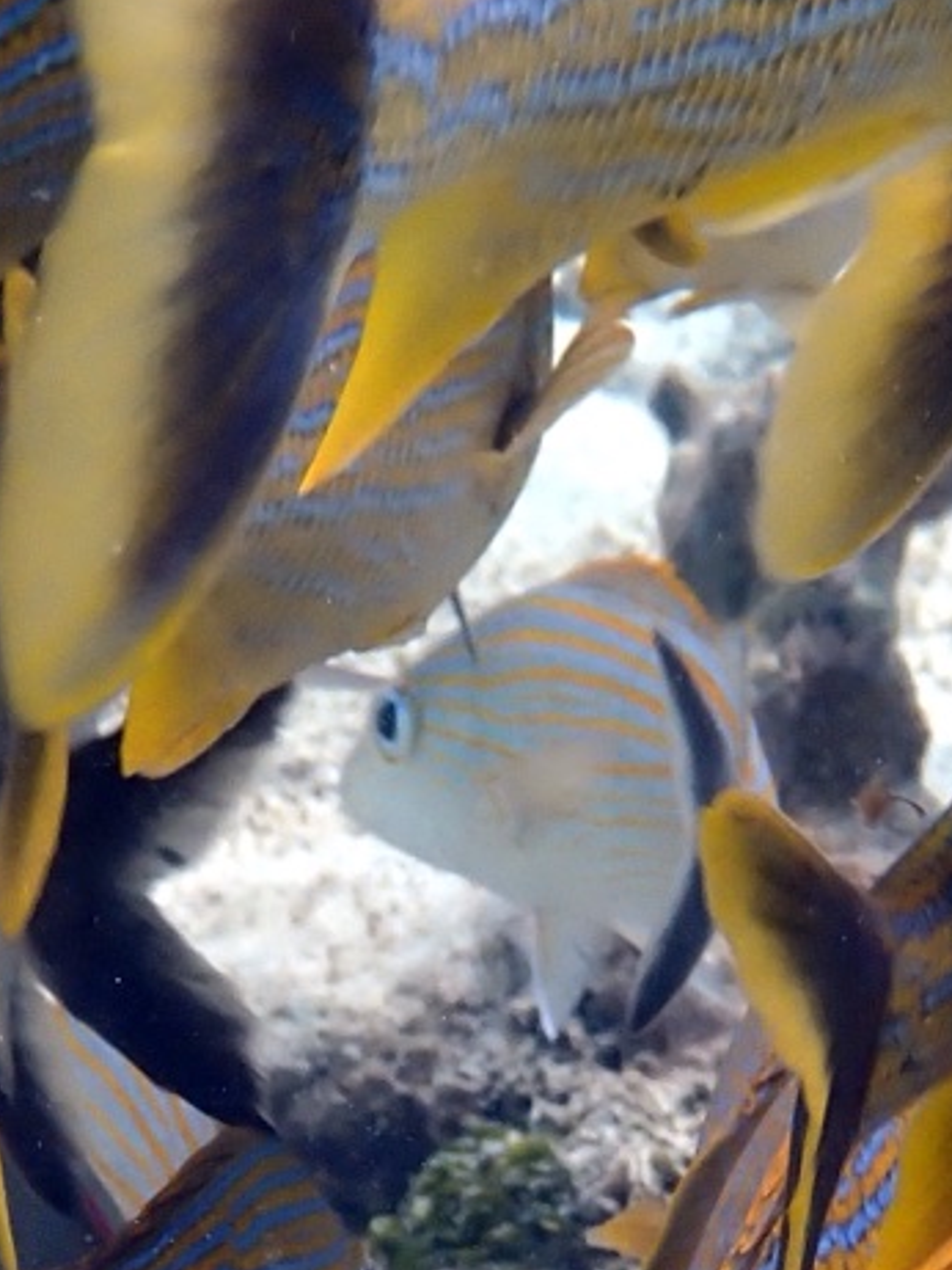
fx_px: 5974
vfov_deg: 12.0
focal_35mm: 163
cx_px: 267
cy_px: 1220
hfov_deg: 9.1
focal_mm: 8.4
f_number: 4.5
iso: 100
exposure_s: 1/200
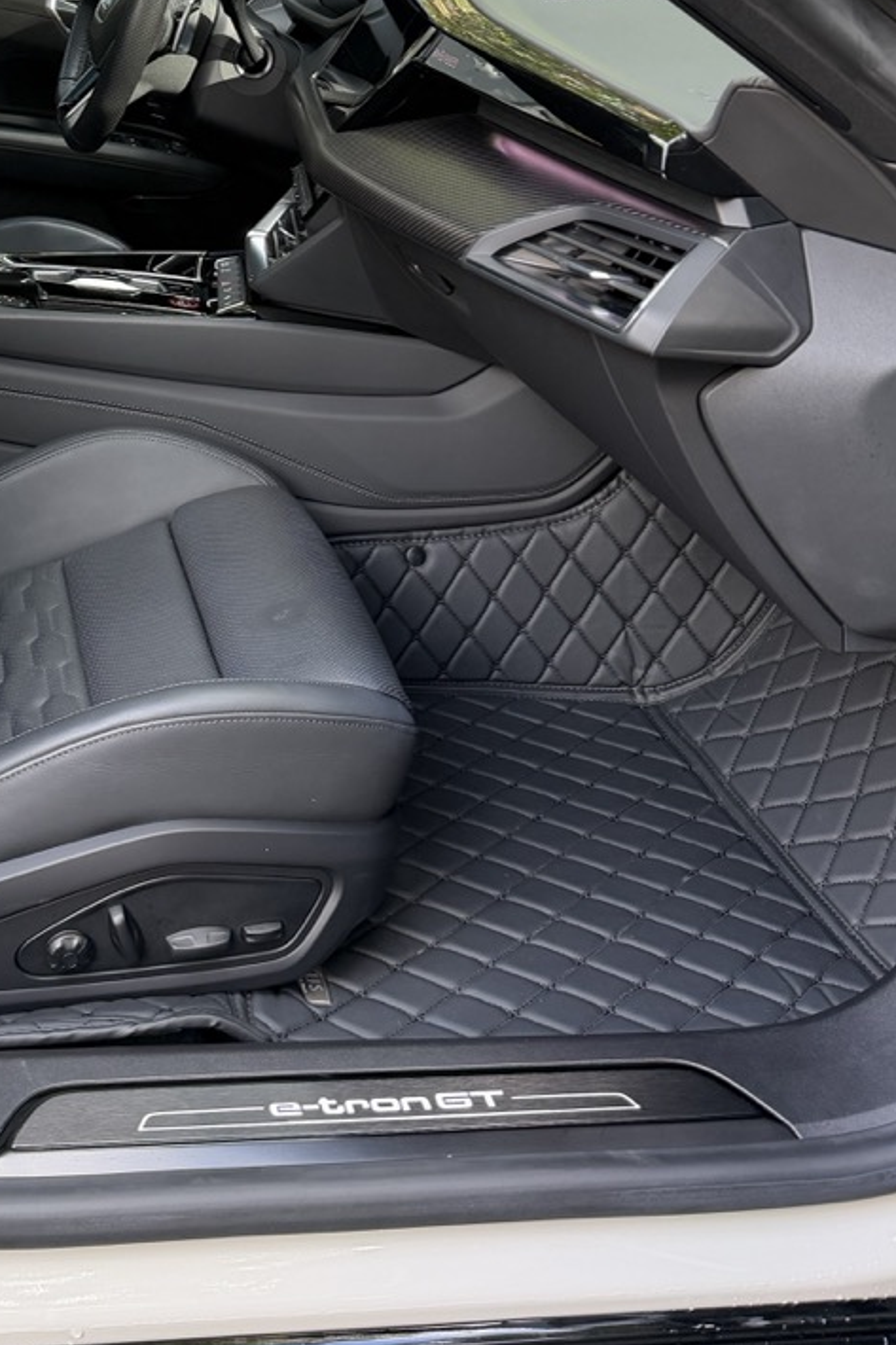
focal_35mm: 45
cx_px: 125
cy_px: 294
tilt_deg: -14.9
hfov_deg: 28.9
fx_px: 1681
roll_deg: -4.5
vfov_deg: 41.9
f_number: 1.78
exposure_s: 1/133
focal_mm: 6.76
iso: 160
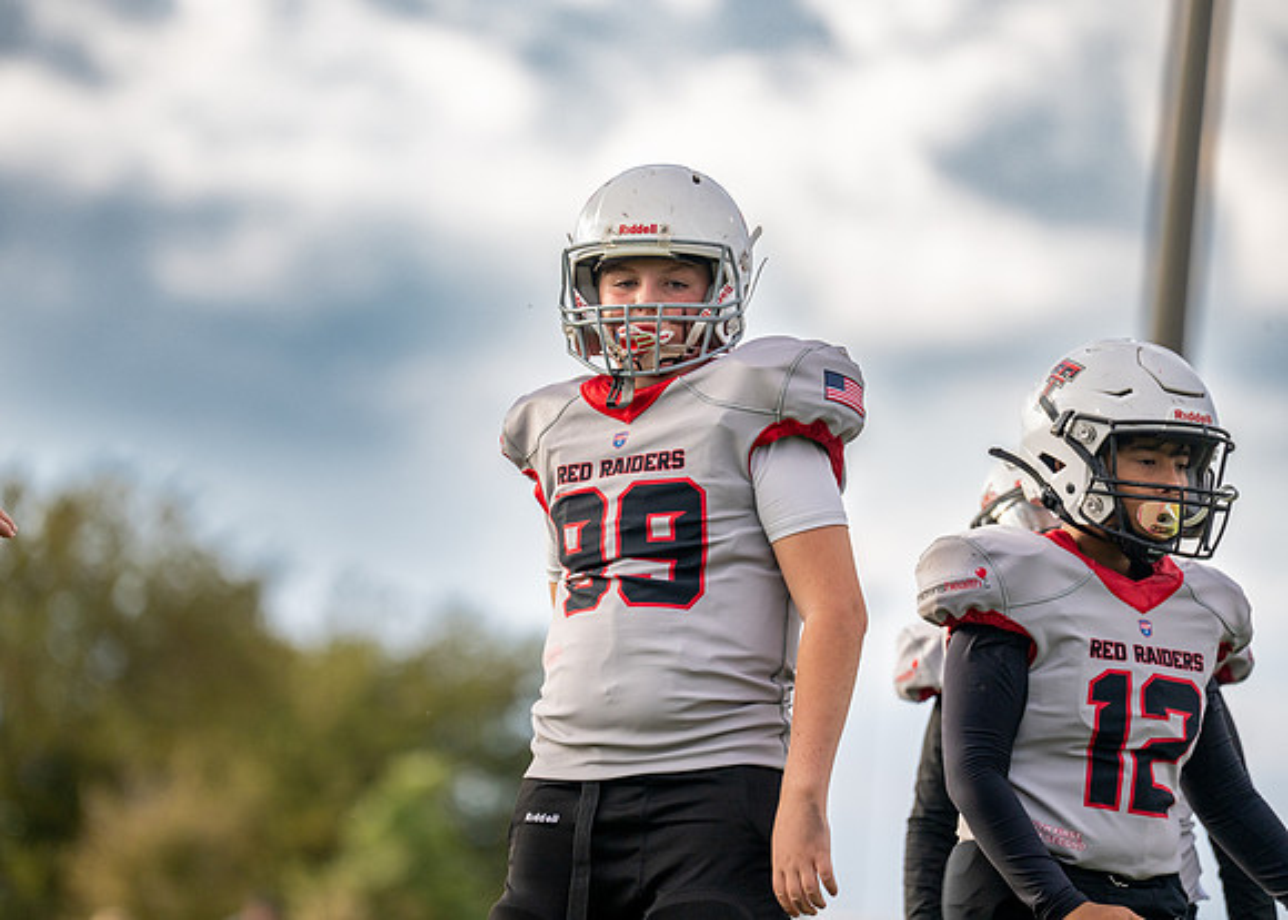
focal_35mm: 221
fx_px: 8083
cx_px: 562
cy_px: 437
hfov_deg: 9.1
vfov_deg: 6.5
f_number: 2.8
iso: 400
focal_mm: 200
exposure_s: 1/1600
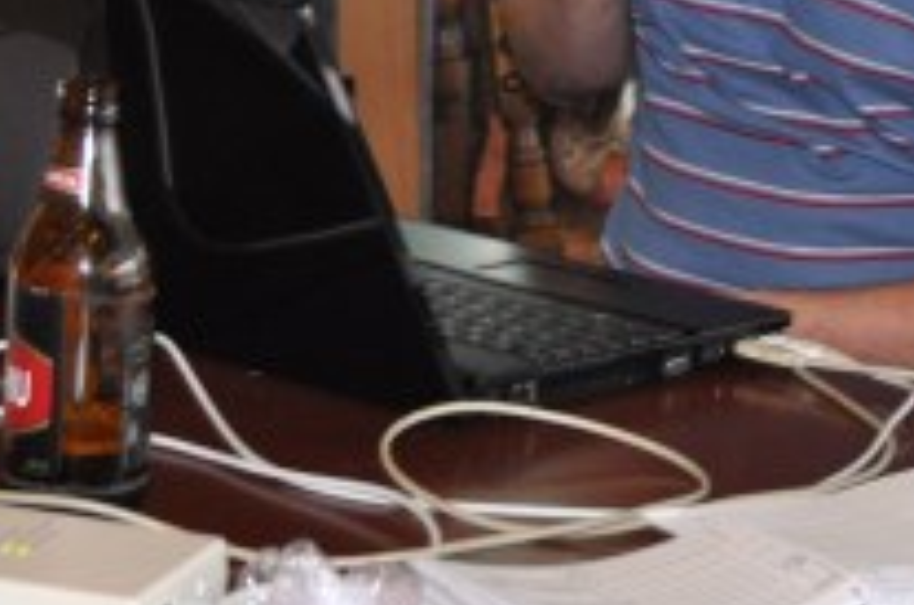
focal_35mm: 152
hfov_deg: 13.5
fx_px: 3862
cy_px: -113
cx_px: 543
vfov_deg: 8.9
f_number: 4.2
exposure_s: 1/60
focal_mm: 35
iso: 800
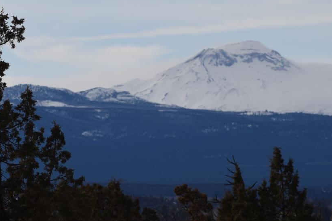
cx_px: 71
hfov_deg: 5.8
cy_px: 50
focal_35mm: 356
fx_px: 3283
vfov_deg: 3.9
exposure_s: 1/1000
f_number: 8
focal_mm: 130
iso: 200
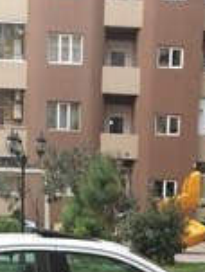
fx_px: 747
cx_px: 92
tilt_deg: -9.6
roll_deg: -1.0
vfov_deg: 19.2
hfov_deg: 15.6
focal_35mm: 95
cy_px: 342
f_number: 2.2
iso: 32
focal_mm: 4.15
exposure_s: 1/119
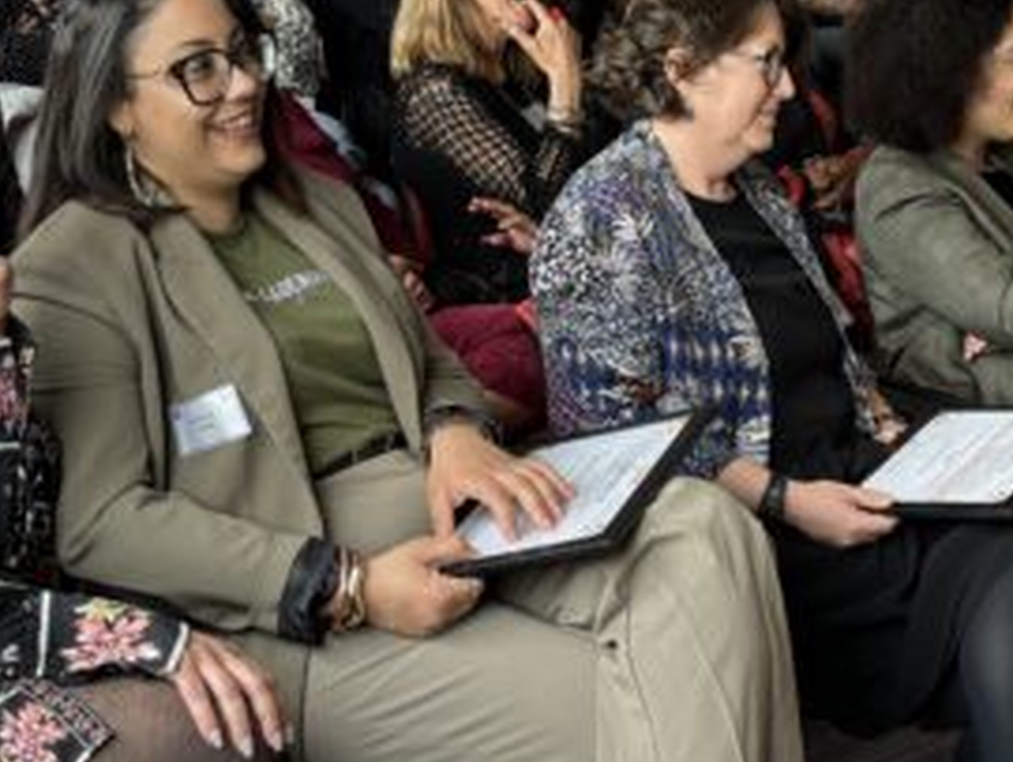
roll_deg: -2.8
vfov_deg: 19.0
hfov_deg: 25.2
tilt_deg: -10.0
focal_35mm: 77
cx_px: 694
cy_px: 195
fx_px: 2255
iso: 125
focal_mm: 5.96
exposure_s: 1/100
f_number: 1.6
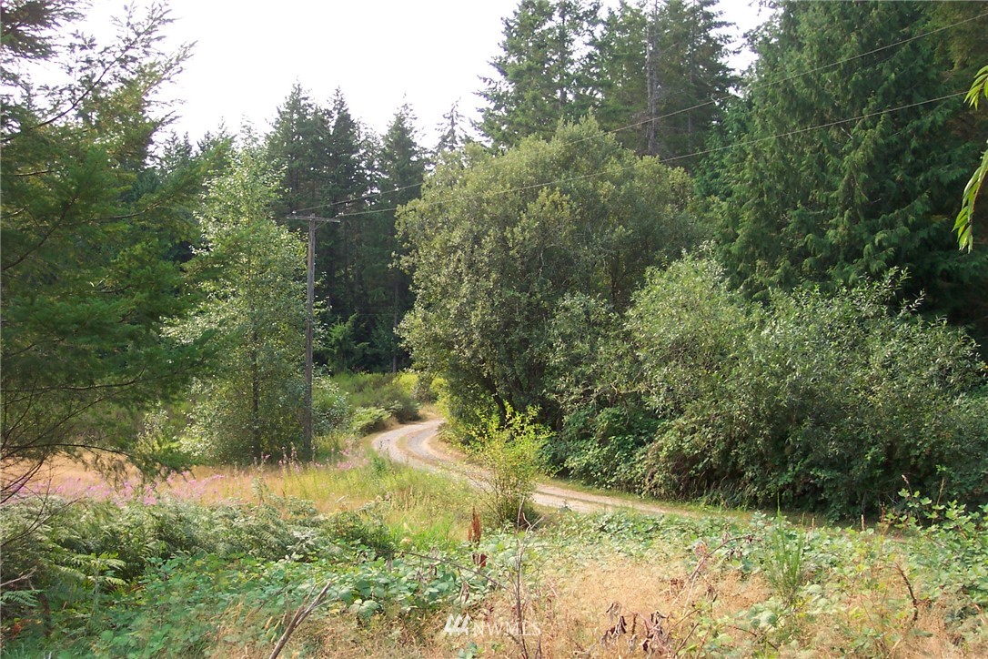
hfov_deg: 50.7
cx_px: 494
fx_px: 1043
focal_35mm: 38
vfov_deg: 35.1
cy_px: 330
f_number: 2.8
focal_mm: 8
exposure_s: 1/700
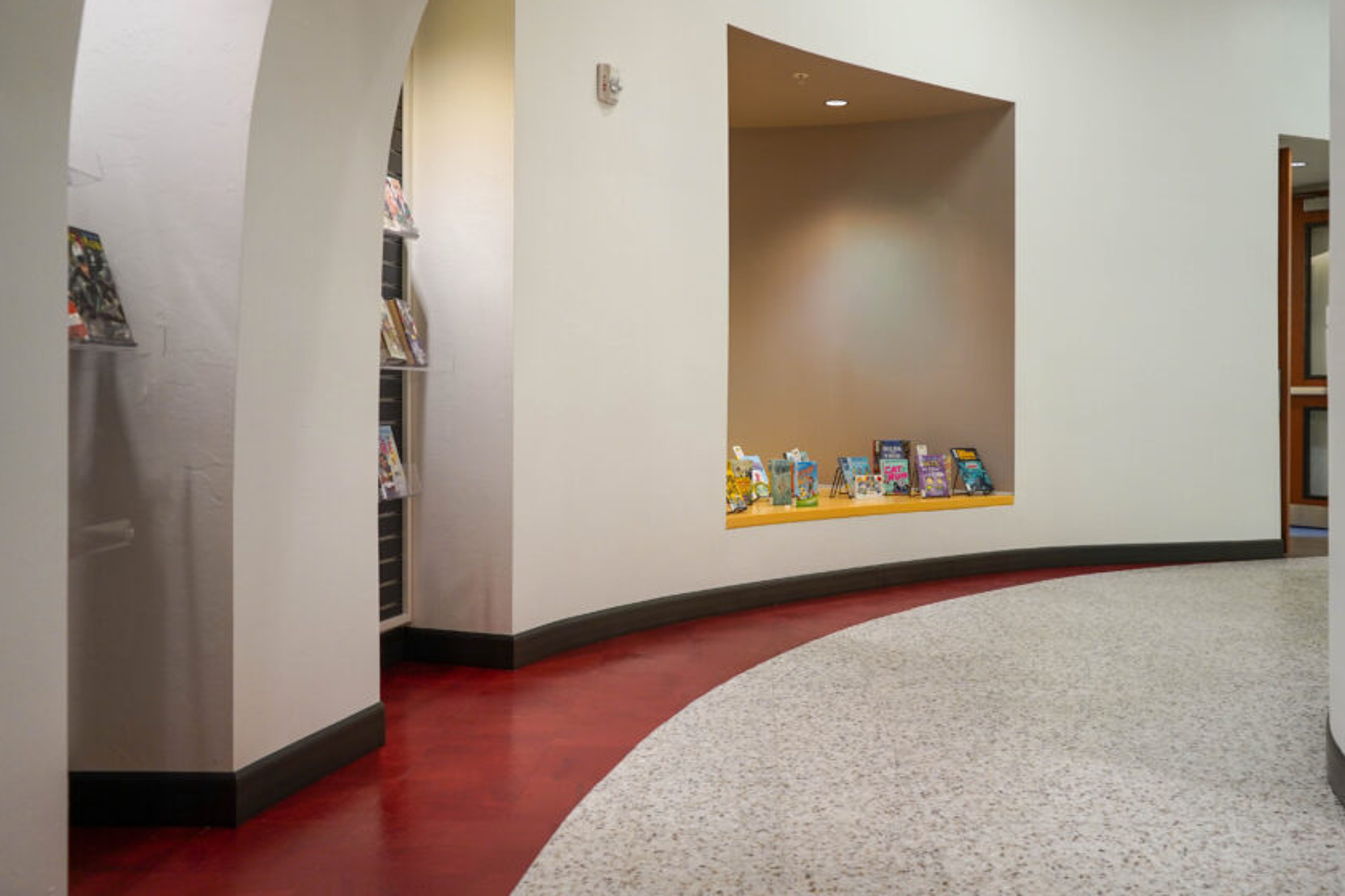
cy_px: 420
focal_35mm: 34
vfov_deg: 38.9
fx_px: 1270
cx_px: 759
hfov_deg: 55.6
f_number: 4
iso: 800
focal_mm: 28
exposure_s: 1/160
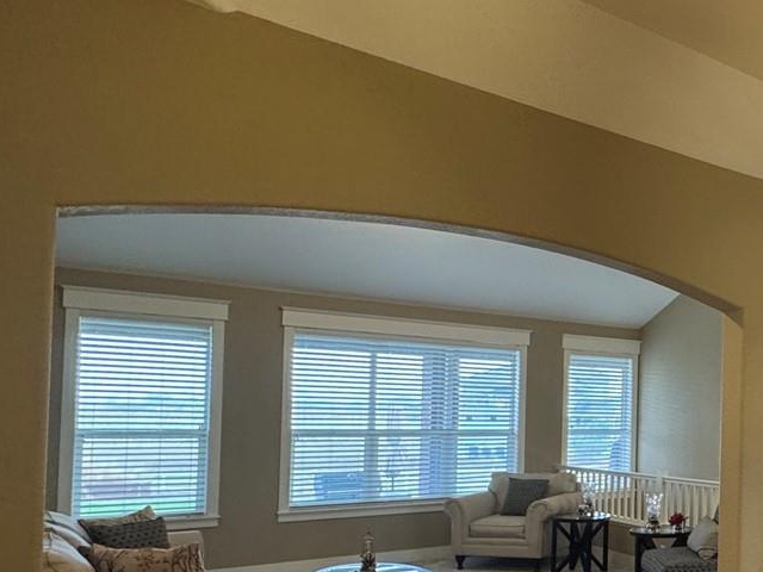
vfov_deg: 40.0
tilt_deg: +1.3
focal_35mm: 35
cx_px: 805
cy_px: 400
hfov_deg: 43.1
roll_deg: -0.8
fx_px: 771
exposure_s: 1/60
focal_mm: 2.22
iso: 250
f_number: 2.2
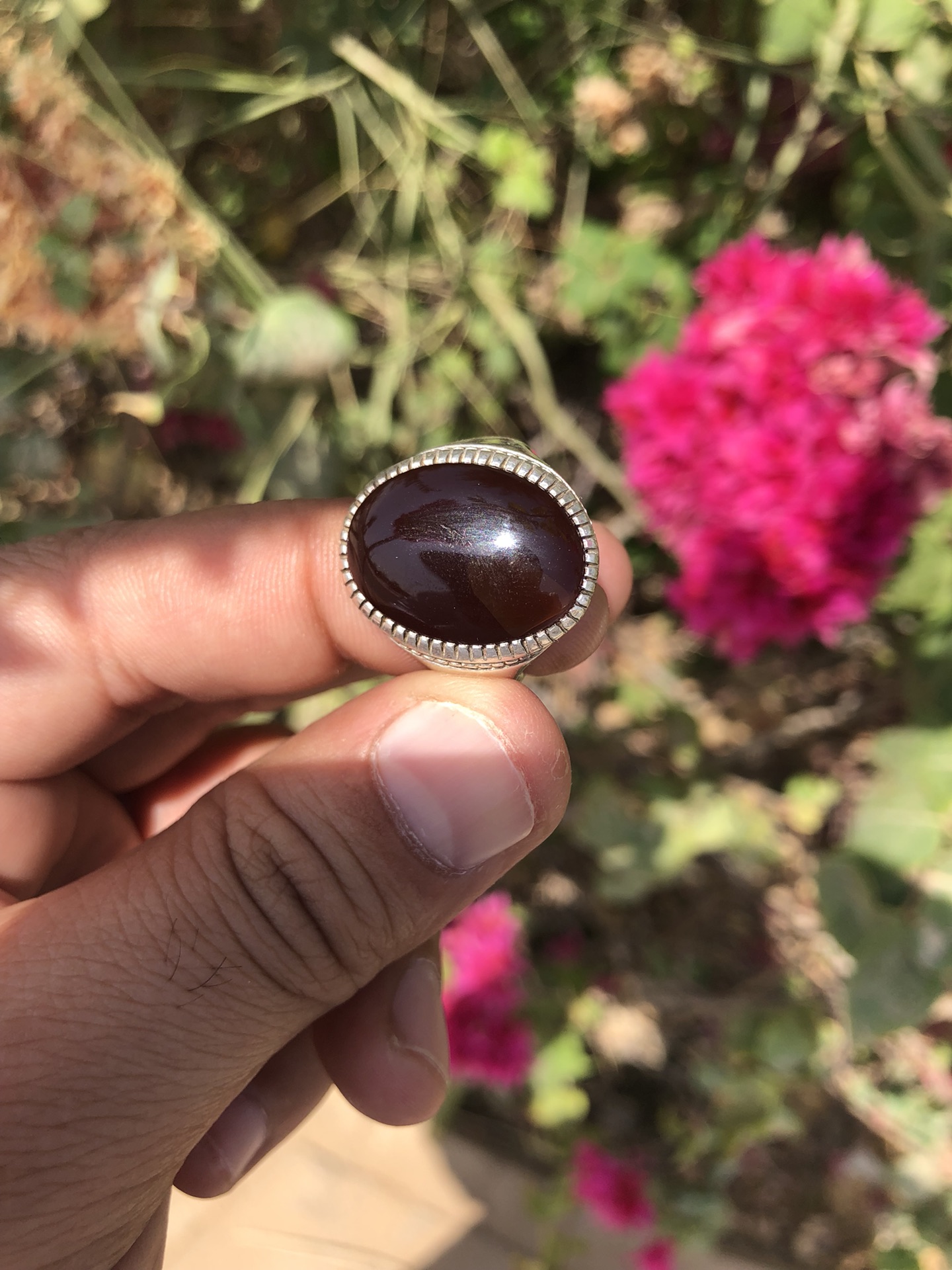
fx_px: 1027
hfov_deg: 49.7
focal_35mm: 28
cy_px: 635
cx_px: 476
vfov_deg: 63.4
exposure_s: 1/1000
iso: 20
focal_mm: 3.99
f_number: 1.8
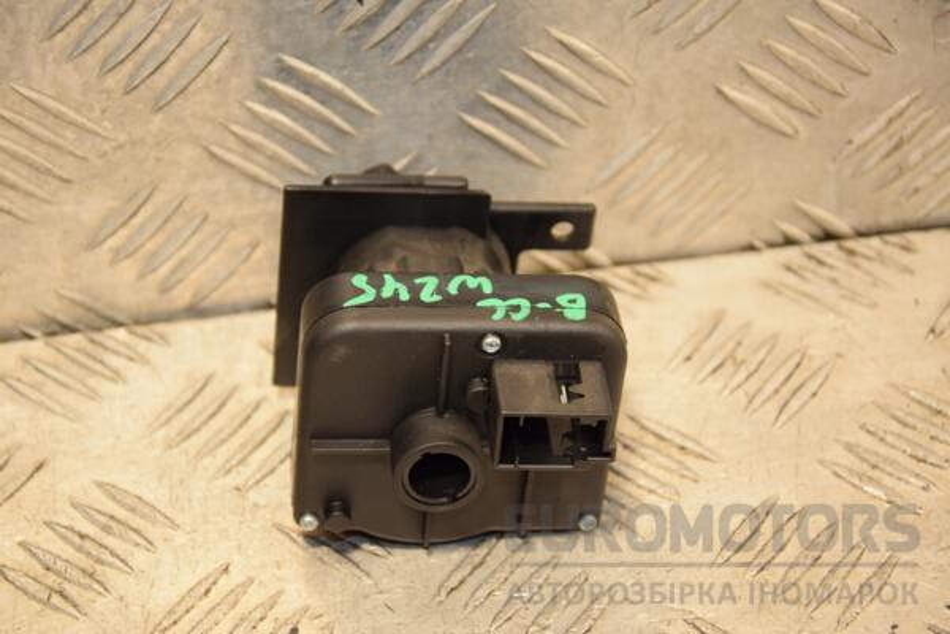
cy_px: 317
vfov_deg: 13.0
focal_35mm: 105
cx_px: 475
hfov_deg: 19.5
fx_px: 2771
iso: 800
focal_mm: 70
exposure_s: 1/160
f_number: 5.3
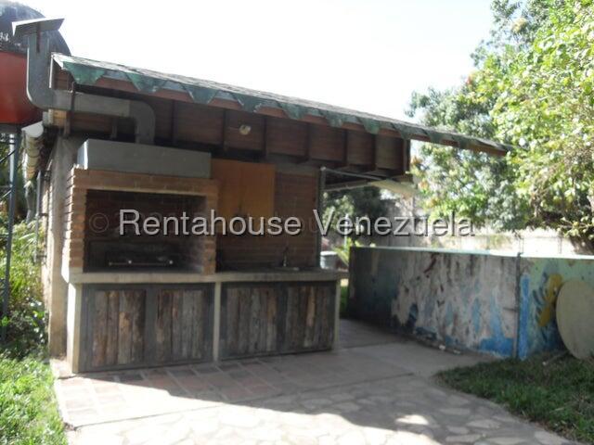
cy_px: 222
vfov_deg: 49.7
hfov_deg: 63.4
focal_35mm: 28
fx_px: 480
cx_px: 297
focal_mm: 6
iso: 80
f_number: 2.8
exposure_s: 1/350
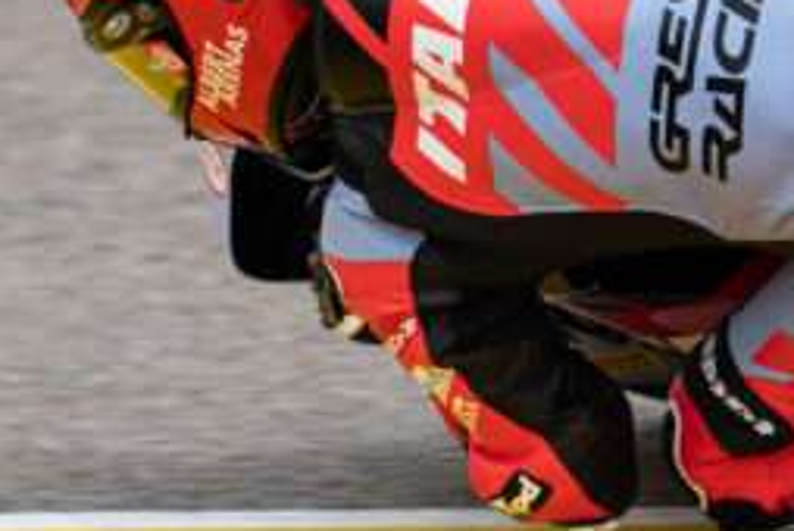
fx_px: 35550
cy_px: 283
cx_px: 744
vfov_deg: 0.9
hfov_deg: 1.3
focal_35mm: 1610
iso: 200
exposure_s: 1/1000
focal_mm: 400
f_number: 5
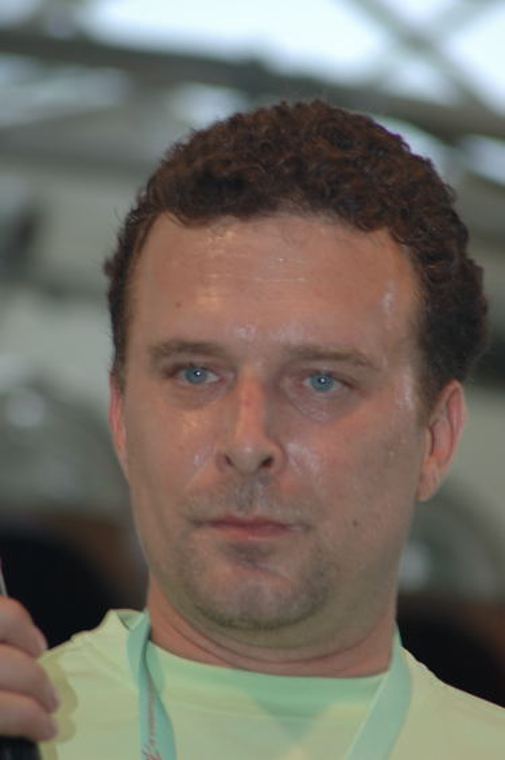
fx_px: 9485
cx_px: 252
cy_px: 380
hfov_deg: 3.0
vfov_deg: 4.6
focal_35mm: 450
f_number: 5.6
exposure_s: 1/60
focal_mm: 300
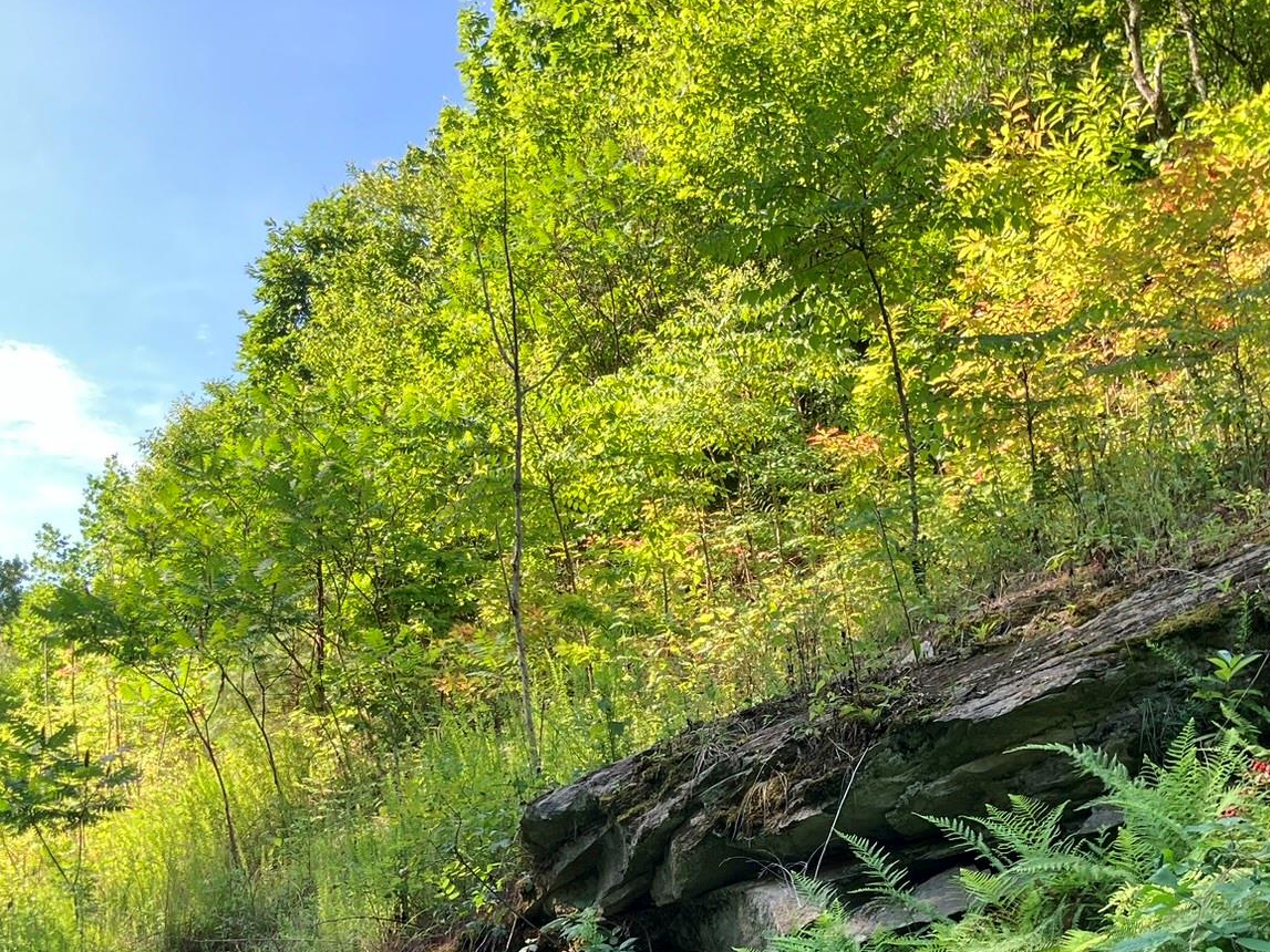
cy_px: 845
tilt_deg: +8.0
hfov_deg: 38.1
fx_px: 1834
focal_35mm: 50
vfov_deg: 28.1
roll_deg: -1.2
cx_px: 726
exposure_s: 1/171
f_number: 1.8
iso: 25
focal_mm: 3.99
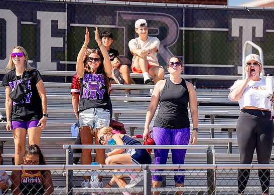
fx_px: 1617
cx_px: 181
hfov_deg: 9.7
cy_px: 100
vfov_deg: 6.9
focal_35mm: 208
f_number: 2.8
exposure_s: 1/5000
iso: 250
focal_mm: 157
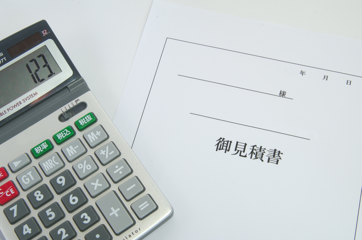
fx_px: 642
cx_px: 181
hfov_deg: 31.5
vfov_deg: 21.2
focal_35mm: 64
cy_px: 120
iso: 200
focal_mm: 43
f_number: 20
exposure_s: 1/1.67
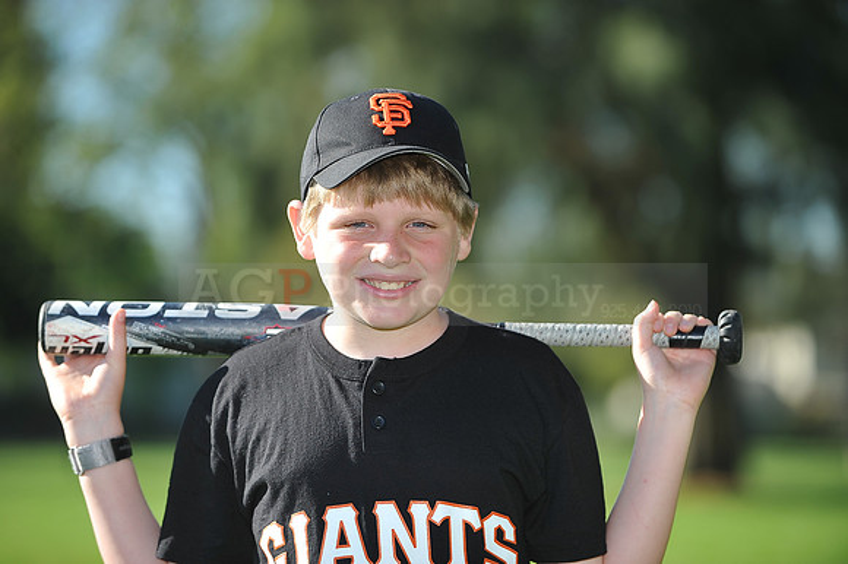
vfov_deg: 7.4
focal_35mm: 185
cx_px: 424
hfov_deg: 11.1
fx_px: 4355
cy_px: 282
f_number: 4
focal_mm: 185
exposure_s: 1/1000
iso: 200
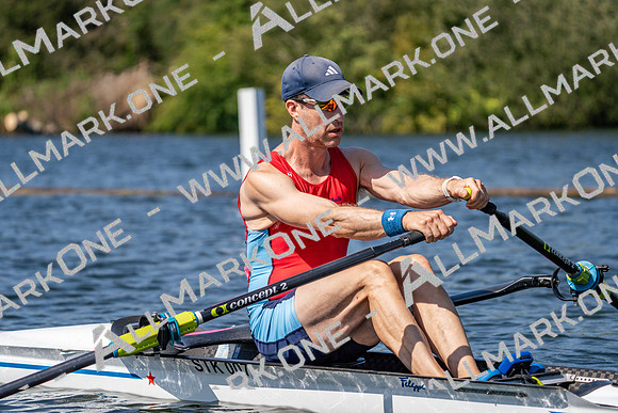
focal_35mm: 200
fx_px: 3434
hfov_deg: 10.3
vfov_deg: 6.9
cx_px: 309
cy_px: 206
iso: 200
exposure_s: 1/2000
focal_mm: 200
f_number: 5.6
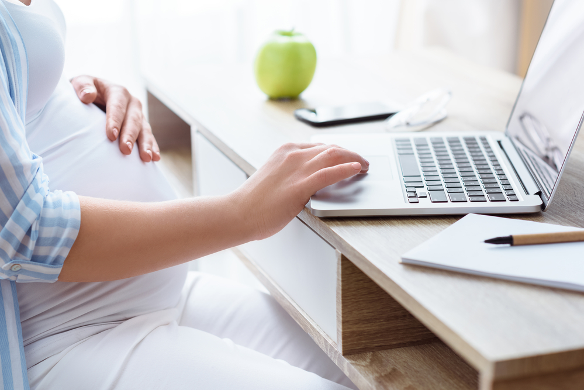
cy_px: 195
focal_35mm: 85
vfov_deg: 16.1
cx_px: 292
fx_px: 1379
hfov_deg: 23.9
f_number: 3.5
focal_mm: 85
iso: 64
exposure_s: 1/160
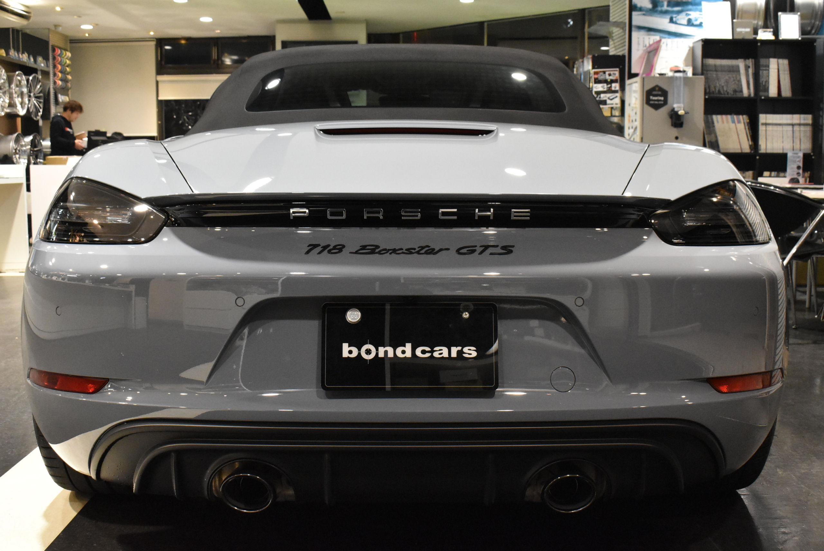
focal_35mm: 46
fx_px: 1065
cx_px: 412
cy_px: 276
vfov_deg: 29.0
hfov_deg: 42.3
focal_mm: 31
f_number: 9
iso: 5000
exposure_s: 1/50
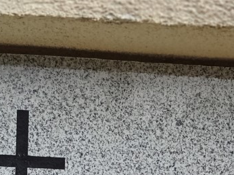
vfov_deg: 17.3
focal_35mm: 80
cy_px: 227
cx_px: 154
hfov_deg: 24.3
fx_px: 540
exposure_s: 1/820
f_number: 2
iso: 100
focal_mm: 2.79
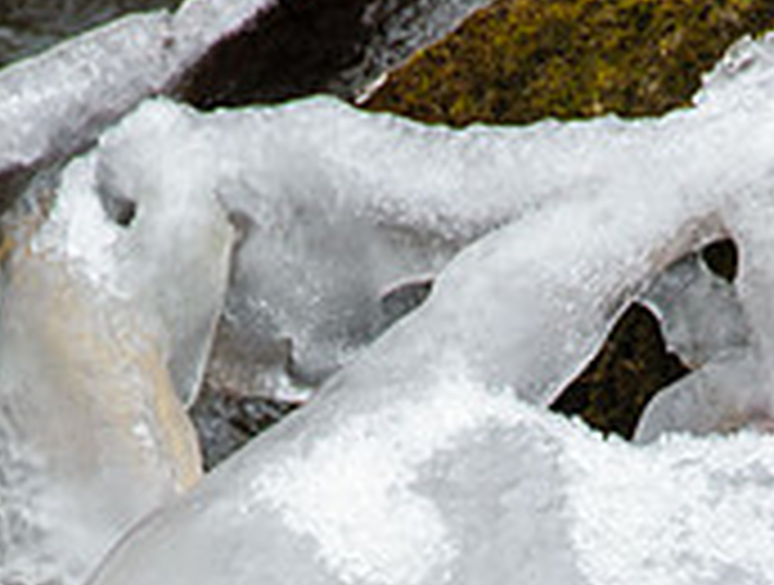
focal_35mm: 1018
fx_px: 22826
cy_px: 850
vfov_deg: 1.5
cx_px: 466
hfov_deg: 1.9
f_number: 10
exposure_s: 1/15
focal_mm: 185
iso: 160
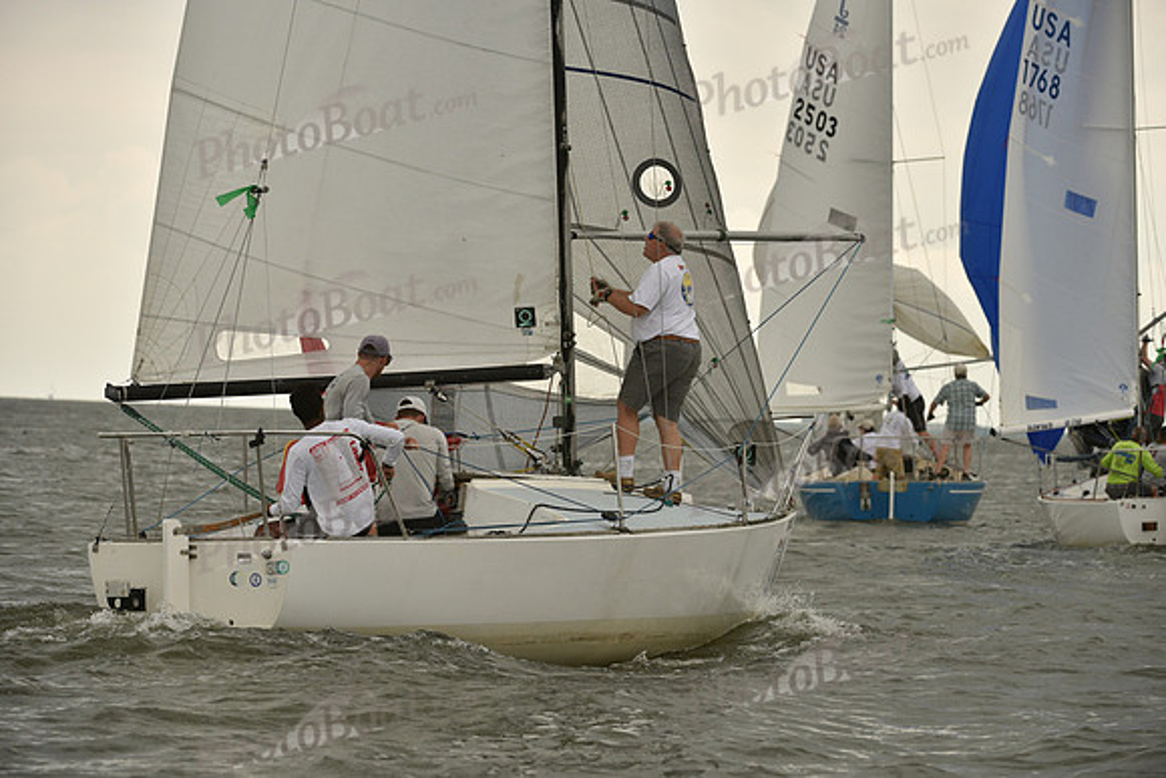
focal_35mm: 200
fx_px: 6479
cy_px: 389
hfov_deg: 10.3
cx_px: 583
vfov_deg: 6.9
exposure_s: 1/1250
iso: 400
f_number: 7.1
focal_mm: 200
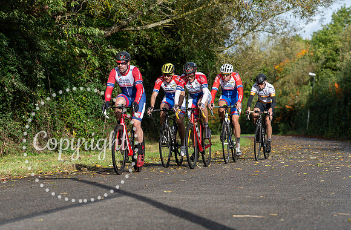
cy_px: 92
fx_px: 1177
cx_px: 190
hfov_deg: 17.0
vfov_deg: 11.2
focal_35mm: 121
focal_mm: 102
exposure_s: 1/1250
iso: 200
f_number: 4
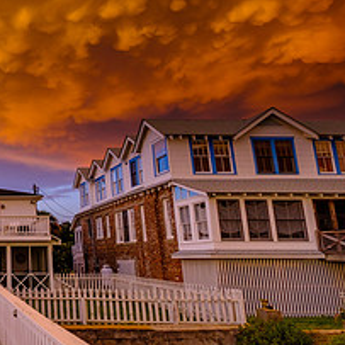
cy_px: 161
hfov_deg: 37.8
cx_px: -31
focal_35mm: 37
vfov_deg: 44.9
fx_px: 417
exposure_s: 1/15
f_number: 8
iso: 200
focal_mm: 10
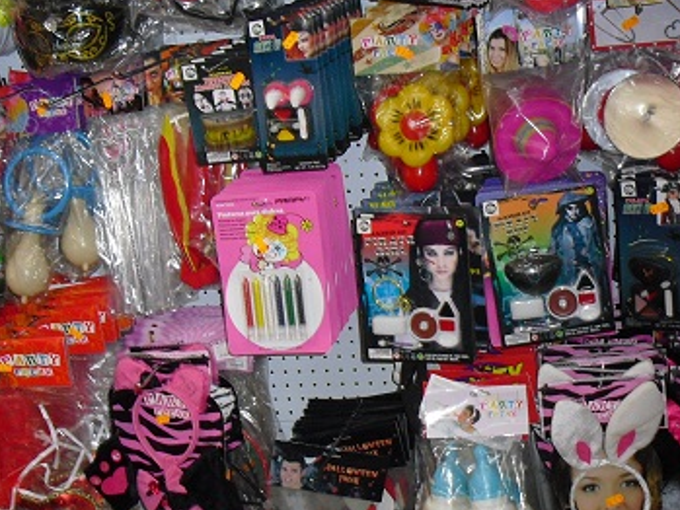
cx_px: 384
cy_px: 354
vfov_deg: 22.1
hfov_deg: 29.3
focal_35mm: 66
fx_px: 1297
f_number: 3.1
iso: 200
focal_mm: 6.3
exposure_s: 1/60
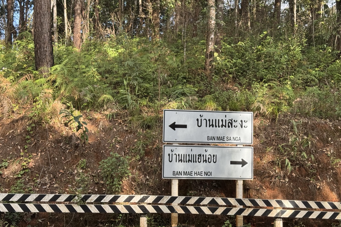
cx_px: 174
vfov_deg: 26.5
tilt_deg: +4.8
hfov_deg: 38.9
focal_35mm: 51
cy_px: 101
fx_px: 483
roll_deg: +0.0
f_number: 1.78
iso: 64
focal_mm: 6.76
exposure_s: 1/425
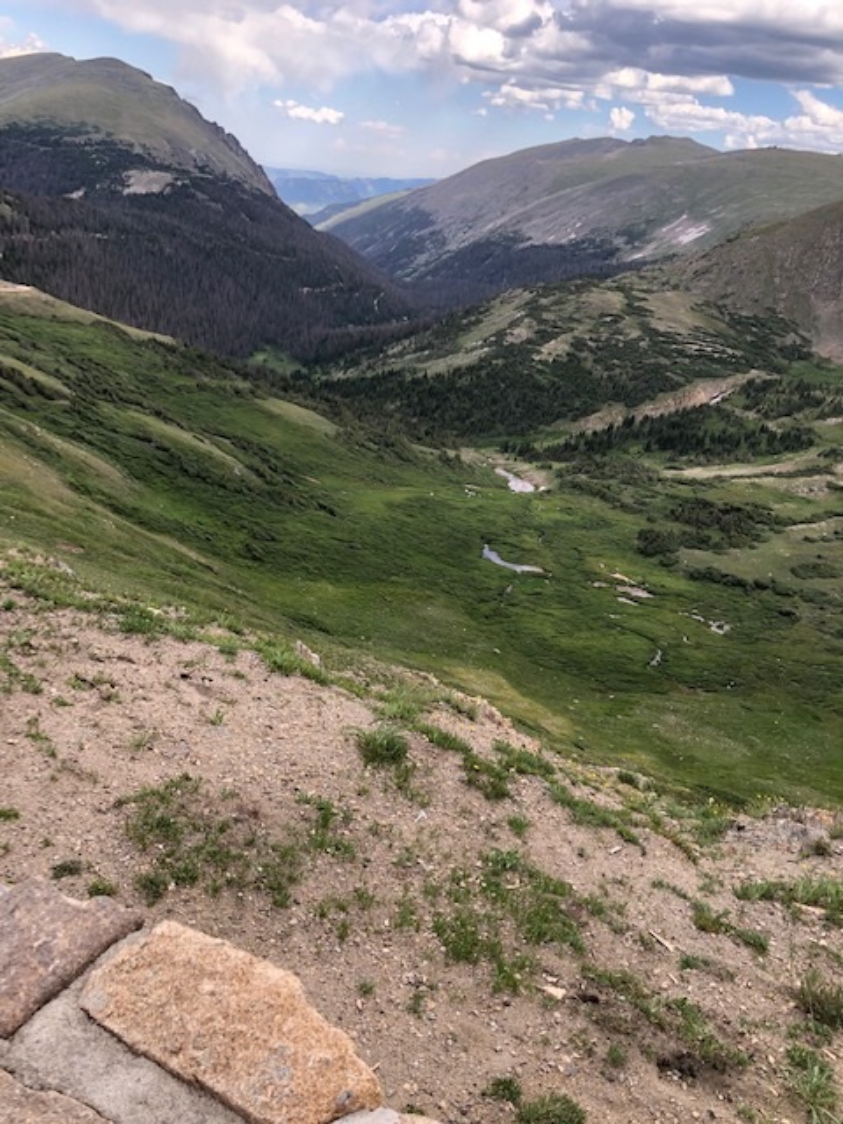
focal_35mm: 28
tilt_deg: -21.9
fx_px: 909
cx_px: 422
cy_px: 562
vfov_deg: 63.4
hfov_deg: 49.7
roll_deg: -6.7
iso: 20
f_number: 1.8
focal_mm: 3.99
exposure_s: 1/340
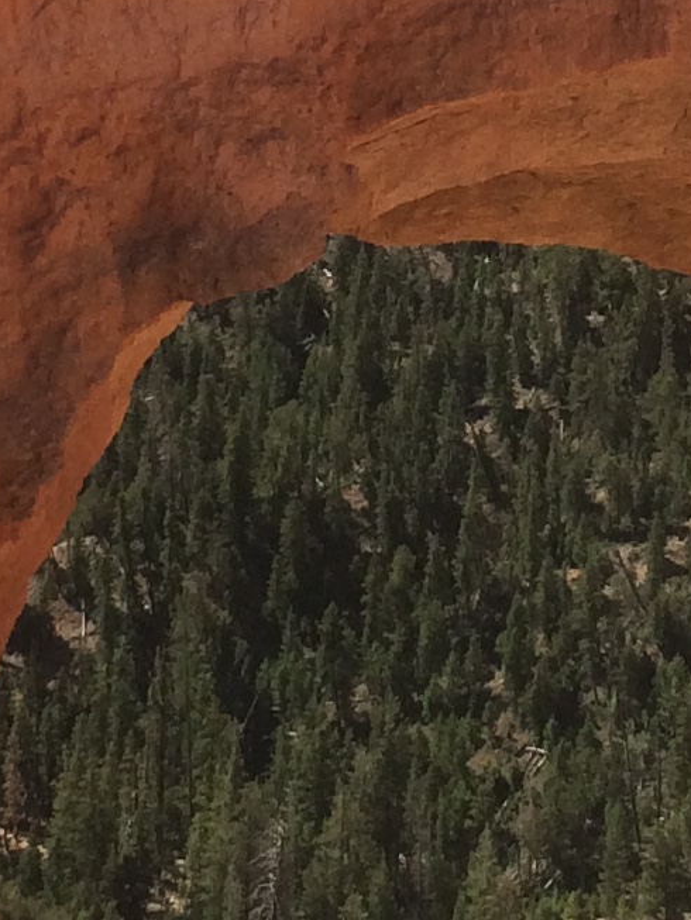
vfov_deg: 13.2
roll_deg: +0.4
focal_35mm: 145
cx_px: 314
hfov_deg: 10.2
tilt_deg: -11.9
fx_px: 3858
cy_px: -185
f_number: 2.2
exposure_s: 1/2283
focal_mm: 4.15
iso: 32
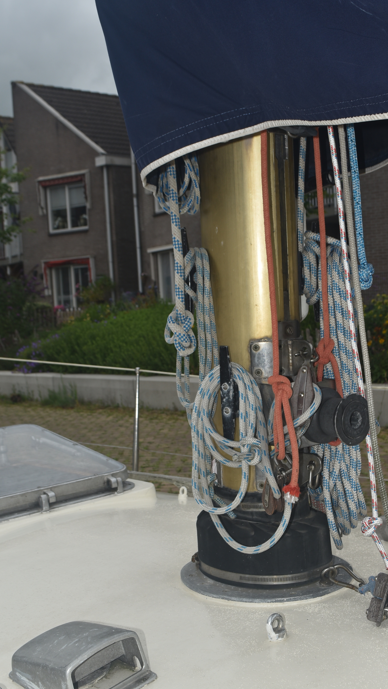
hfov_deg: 24.6
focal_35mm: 49
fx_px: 888
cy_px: 349
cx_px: 218
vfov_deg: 42.4
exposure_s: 1/200
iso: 100
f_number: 9
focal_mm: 29
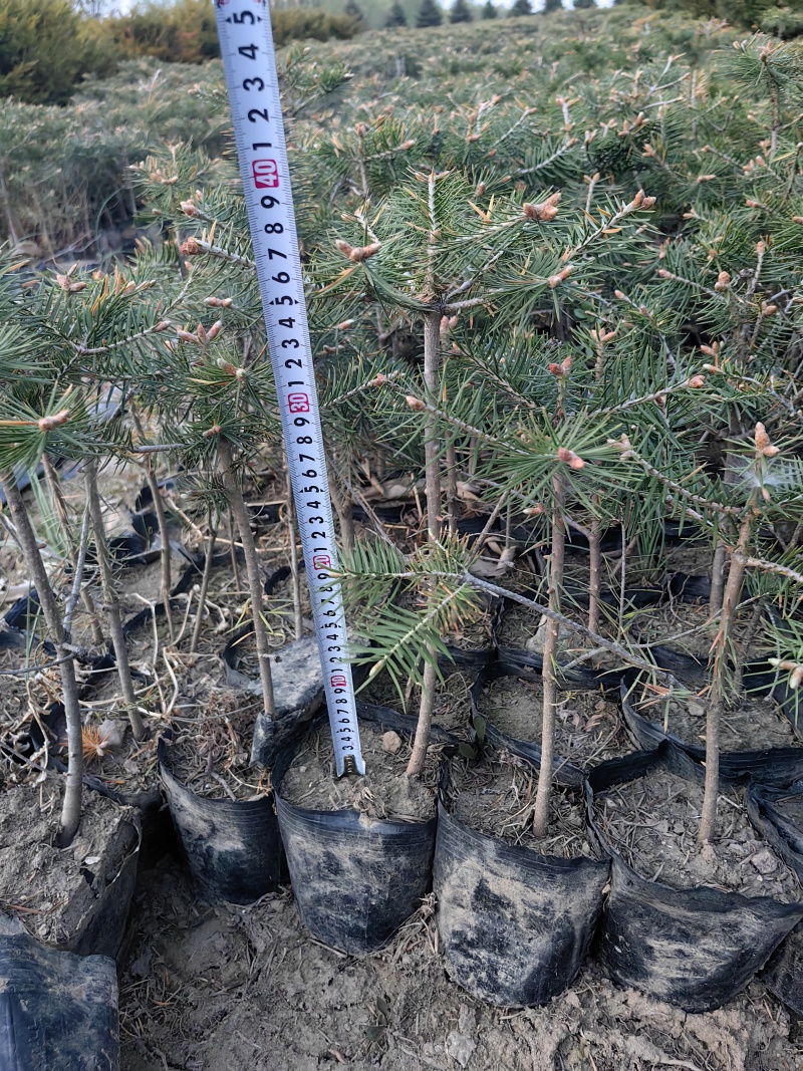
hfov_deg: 51.3
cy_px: 536
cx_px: 402
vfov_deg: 65.3
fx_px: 835
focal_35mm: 27
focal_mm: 5.75
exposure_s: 1/100
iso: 800
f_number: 2
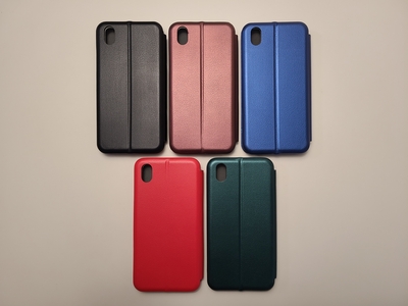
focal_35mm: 26
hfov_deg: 67.3
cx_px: 204
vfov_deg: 53.1
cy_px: 153
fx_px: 306
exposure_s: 1/100
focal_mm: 5.4
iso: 80
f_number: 1.8
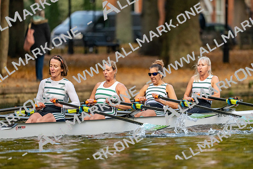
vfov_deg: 3.4
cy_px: 84
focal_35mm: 400
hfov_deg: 5.2
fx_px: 2812
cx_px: 126
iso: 3200
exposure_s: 1/2500
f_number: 4.5
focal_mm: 400
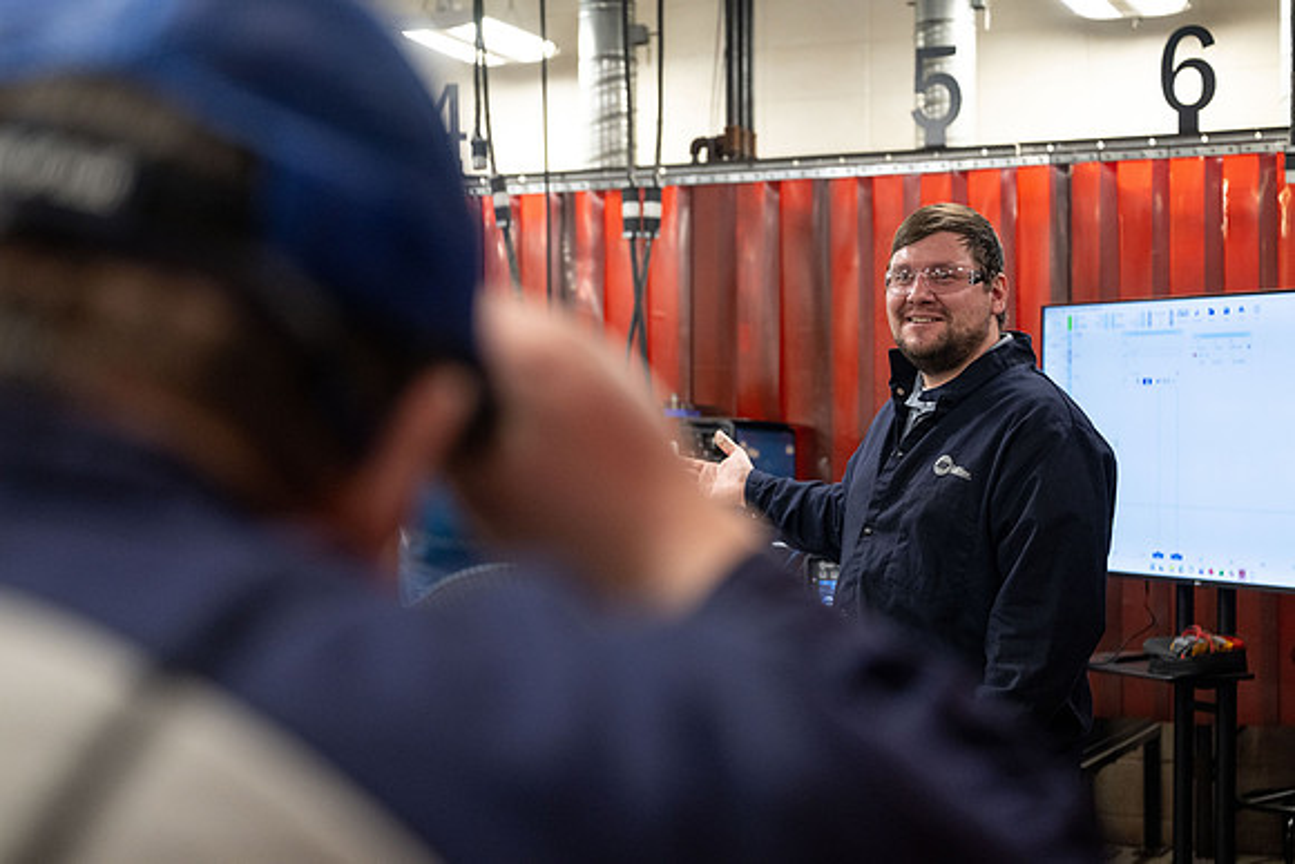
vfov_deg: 23.0
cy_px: 432
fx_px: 2123
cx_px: 648
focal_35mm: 59
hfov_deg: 33.9
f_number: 3.2
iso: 1600
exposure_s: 1/320
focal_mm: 59
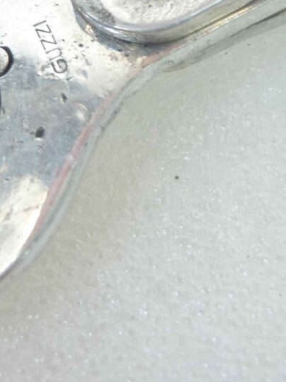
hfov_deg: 27.8
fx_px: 573
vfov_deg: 34.9
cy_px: 44
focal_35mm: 52
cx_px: 84
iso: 80
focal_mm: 4.1
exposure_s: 1/13
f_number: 3.3
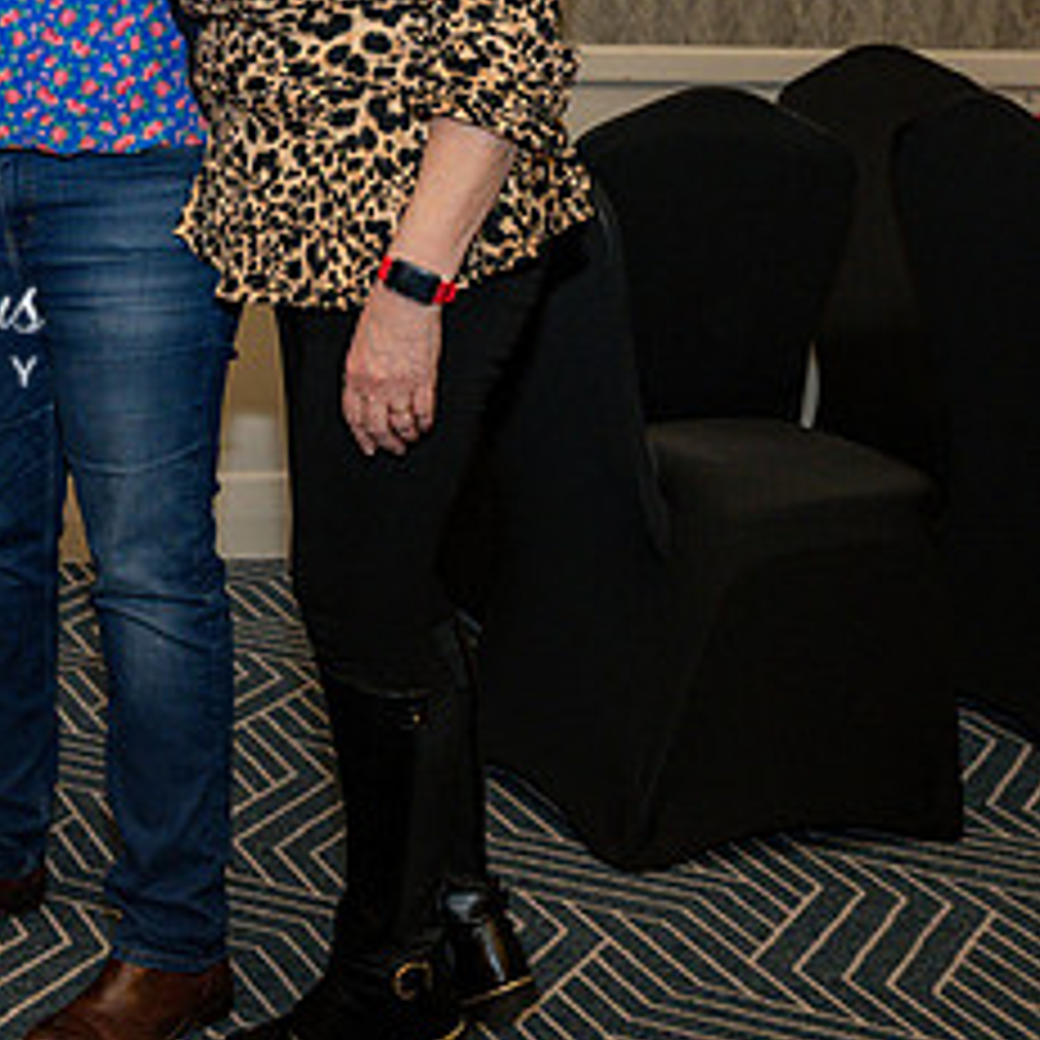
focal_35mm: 77
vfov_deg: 21.8
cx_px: -163
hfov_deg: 21.1
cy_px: 50
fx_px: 2617
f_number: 3.5
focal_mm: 28.5
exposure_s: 1/125
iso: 500
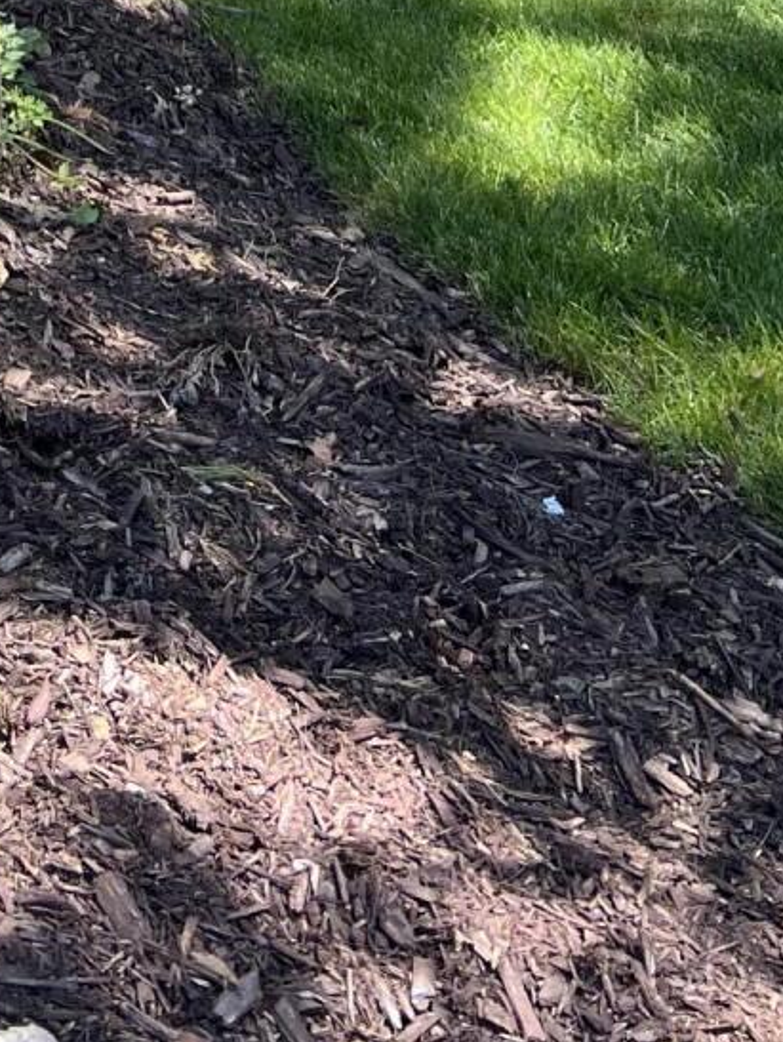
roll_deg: -0.5
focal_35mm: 95
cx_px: -185
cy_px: -768
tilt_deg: -3.9
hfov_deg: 15.0
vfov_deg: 17.3
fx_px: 2862
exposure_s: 1/621
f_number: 1.5
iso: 50
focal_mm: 5.7
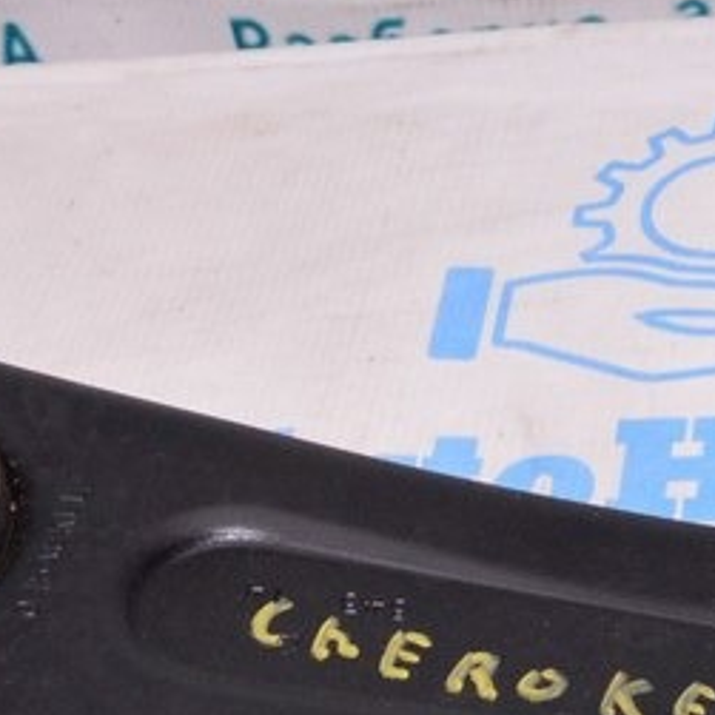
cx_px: 689
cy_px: 560
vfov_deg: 14.5
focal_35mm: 120
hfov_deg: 14.4
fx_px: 2798
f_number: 8
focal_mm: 23
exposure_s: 1/160
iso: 1600
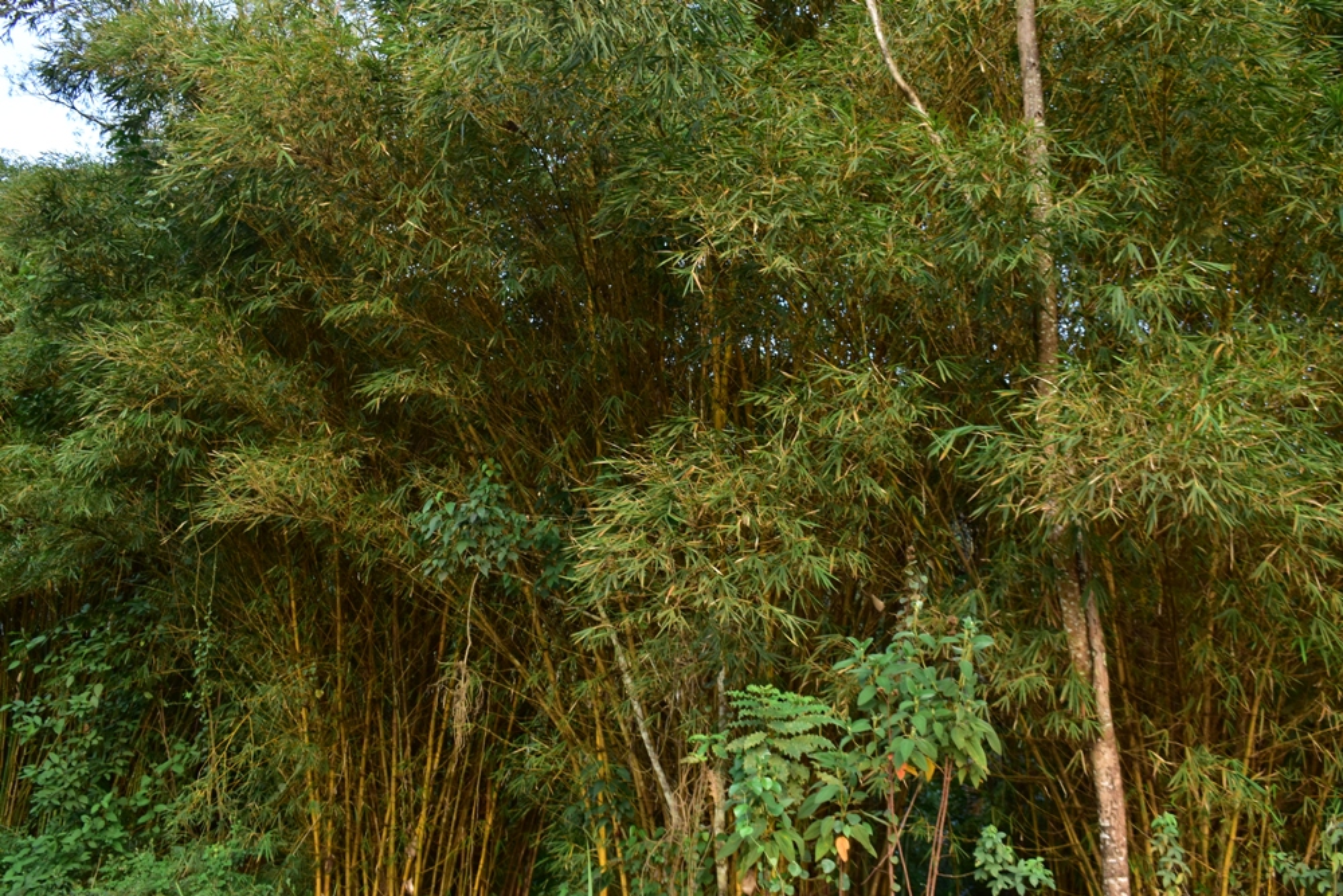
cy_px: 448
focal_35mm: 36
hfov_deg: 53.1
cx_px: 672
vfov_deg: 36.9
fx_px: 1343
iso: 400
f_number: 5.6
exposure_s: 1/60
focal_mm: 24
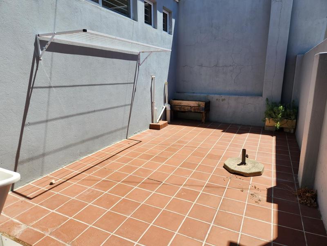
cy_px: 123
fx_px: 217
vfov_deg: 58.9
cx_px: 164
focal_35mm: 23
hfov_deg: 73.9
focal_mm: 5.4
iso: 20
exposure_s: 1/1272
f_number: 1.8
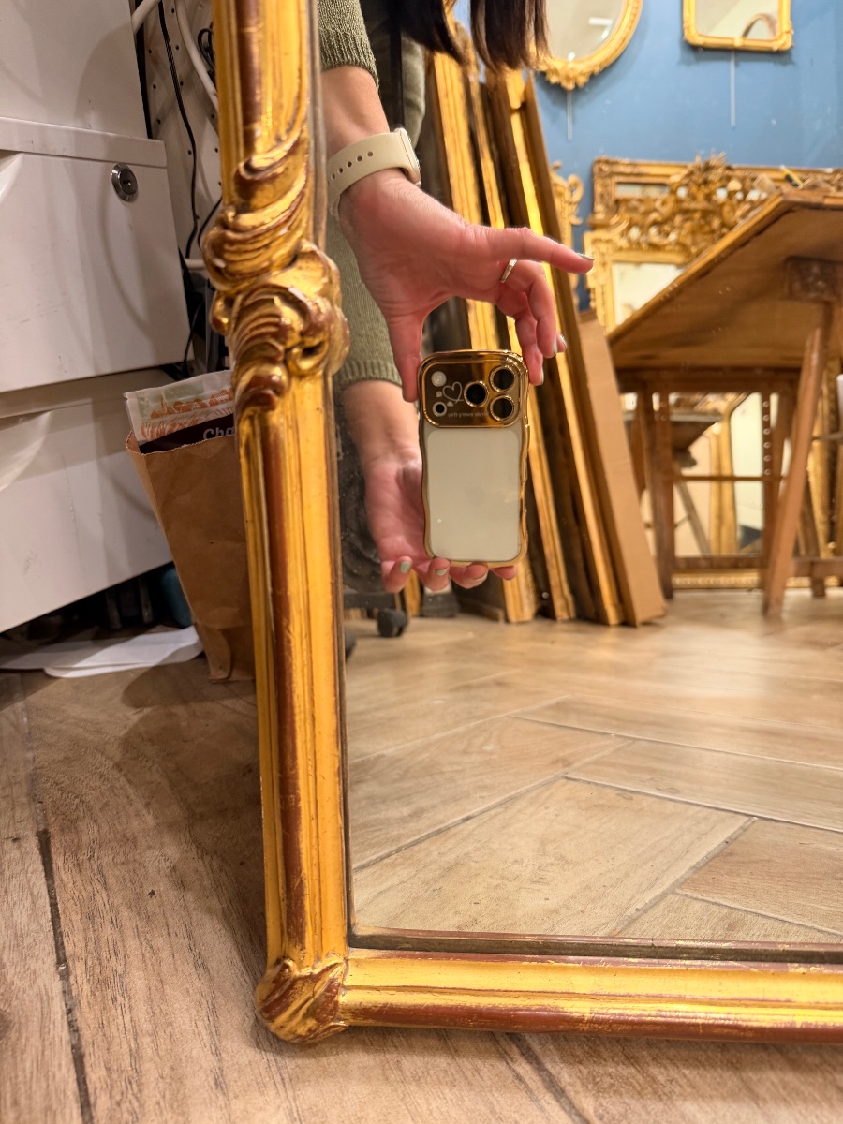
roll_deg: +2.5
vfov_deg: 71.6
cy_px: 562
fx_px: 779
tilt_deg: -20.6
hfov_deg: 56.8
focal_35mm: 24
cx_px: 422
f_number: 1.78
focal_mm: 6.76
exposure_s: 1/50
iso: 250
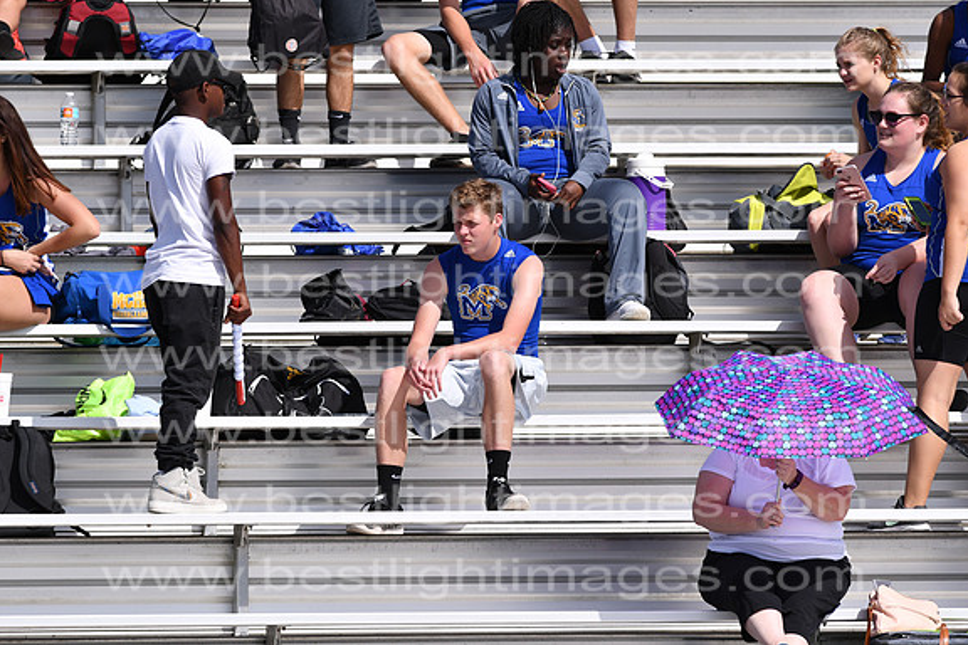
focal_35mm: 453
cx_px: 484
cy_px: 322
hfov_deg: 4.6
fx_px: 12180
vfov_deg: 3.0
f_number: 4
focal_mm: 300
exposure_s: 1/2500
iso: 100
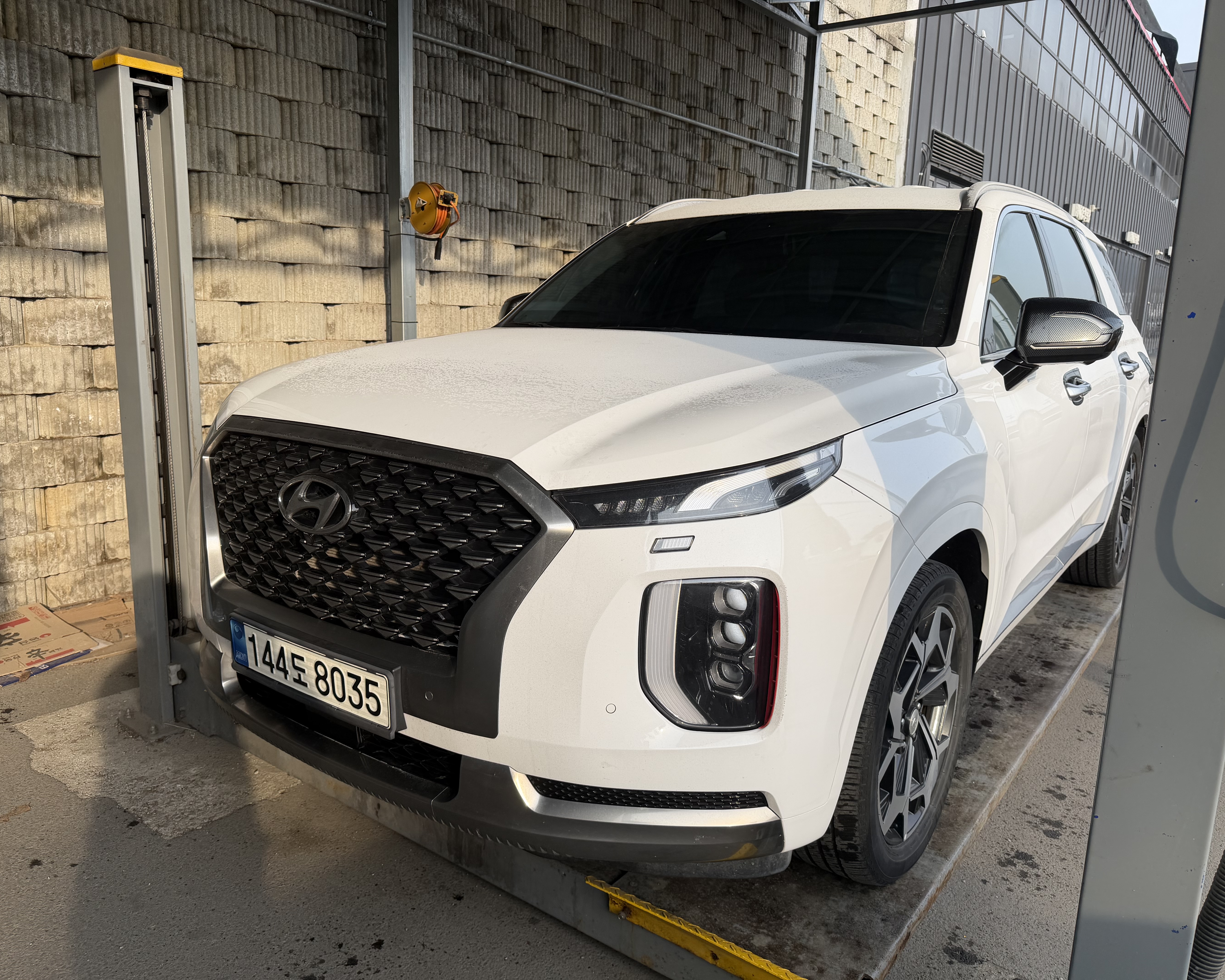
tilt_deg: -10.7
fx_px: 906
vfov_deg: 56.8
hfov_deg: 68.1
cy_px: 490
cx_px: 599
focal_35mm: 25
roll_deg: -1.4
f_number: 1.78
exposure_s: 1/1464
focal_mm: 6.76
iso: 80
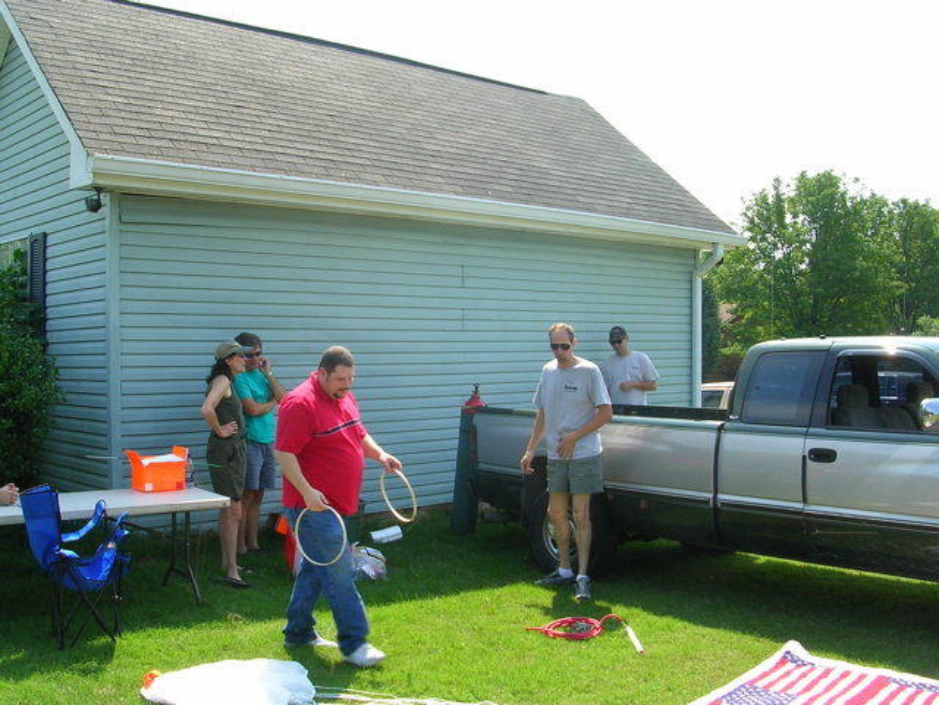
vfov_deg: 37.7
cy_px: 352
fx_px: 1031
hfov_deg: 49.0
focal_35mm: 38
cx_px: 470
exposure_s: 1/122
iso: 50
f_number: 5.6
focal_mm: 5.8
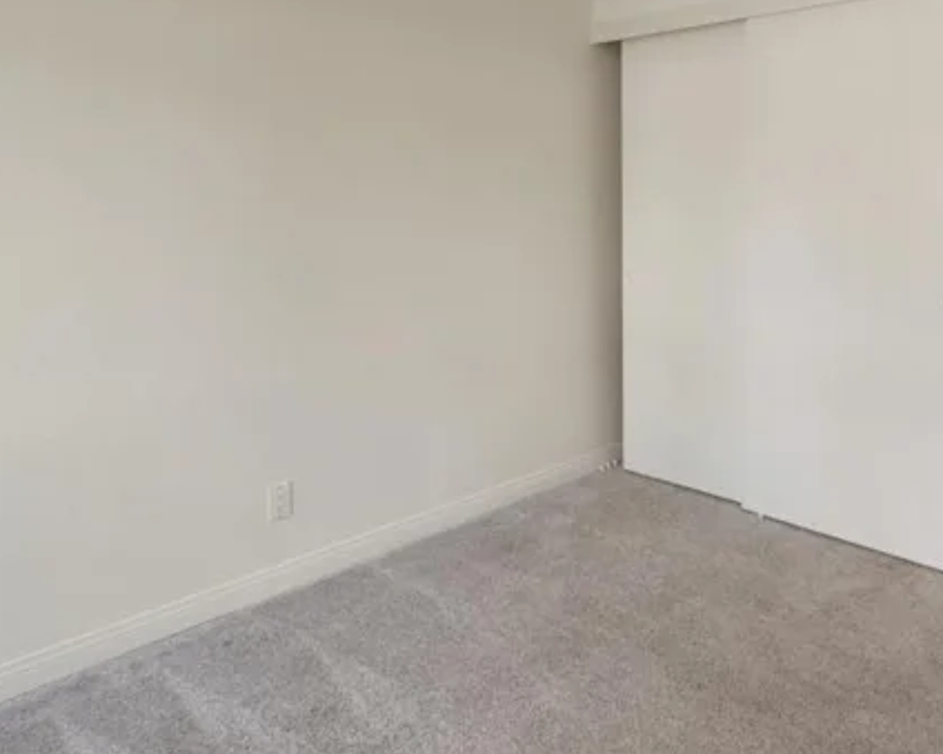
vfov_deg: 53.2
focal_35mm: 26
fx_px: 725
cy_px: 220
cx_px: 703
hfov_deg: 62.4
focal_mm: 14
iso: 640
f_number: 9
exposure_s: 1/3
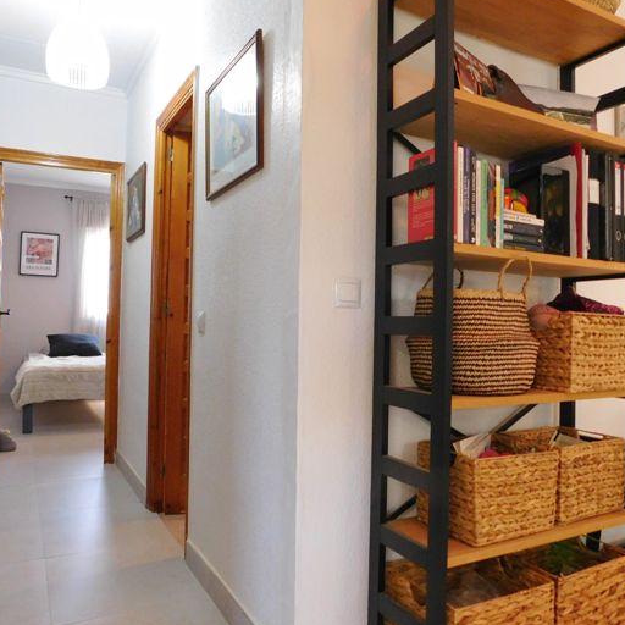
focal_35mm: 28
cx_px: 323
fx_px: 572
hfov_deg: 57.3
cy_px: 308
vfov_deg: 57.3
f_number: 3
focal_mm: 4
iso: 400
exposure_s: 1/25
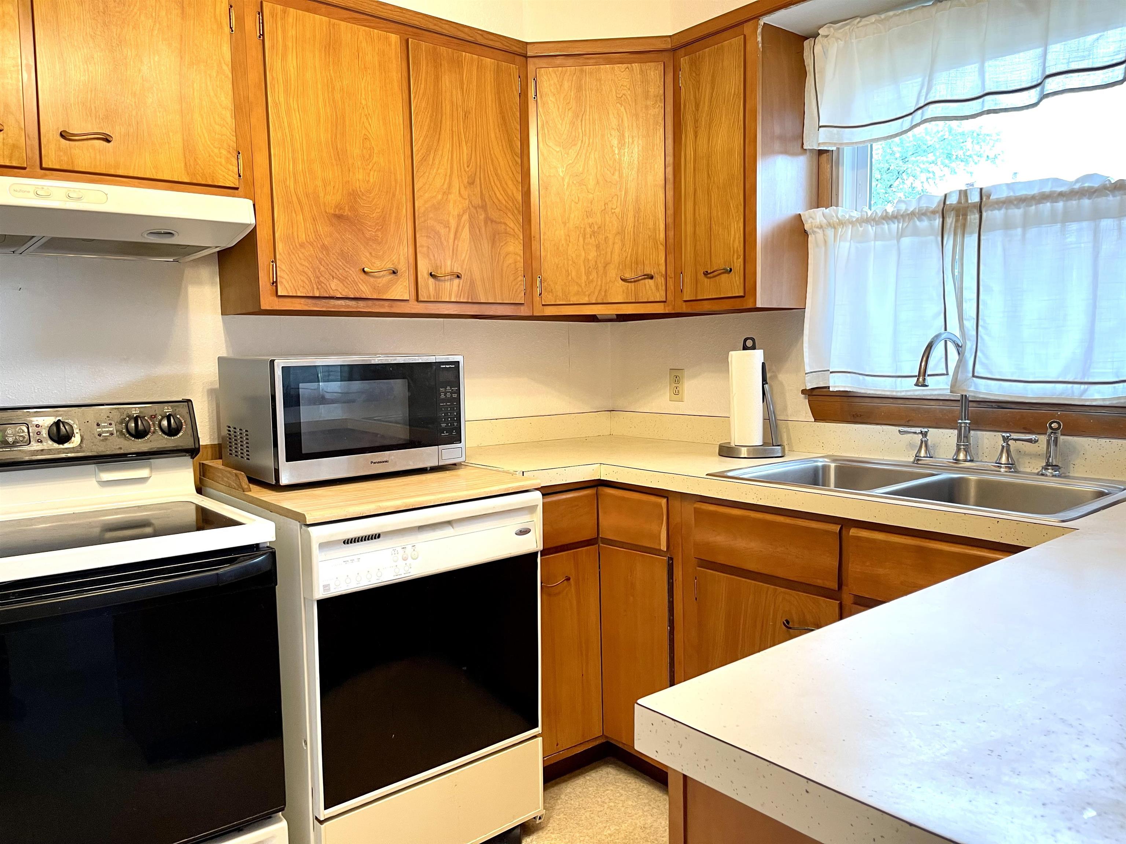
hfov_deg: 67.3
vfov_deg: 53.1
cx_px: 563
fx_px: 846
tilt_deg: -5.4
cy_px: 422
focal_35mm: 26
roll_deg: +1.7
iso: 100
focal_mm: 5.1
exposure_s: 1/60
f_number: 1.6
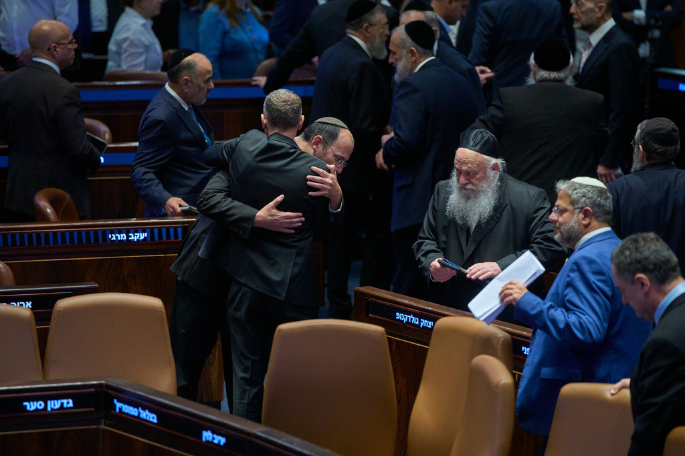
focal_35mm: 200
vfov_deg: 6.9
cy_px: 228
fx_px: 3804
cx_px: 342
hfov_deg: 10.3
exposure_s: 1/400
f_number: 3.2
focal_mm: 200
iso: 4000
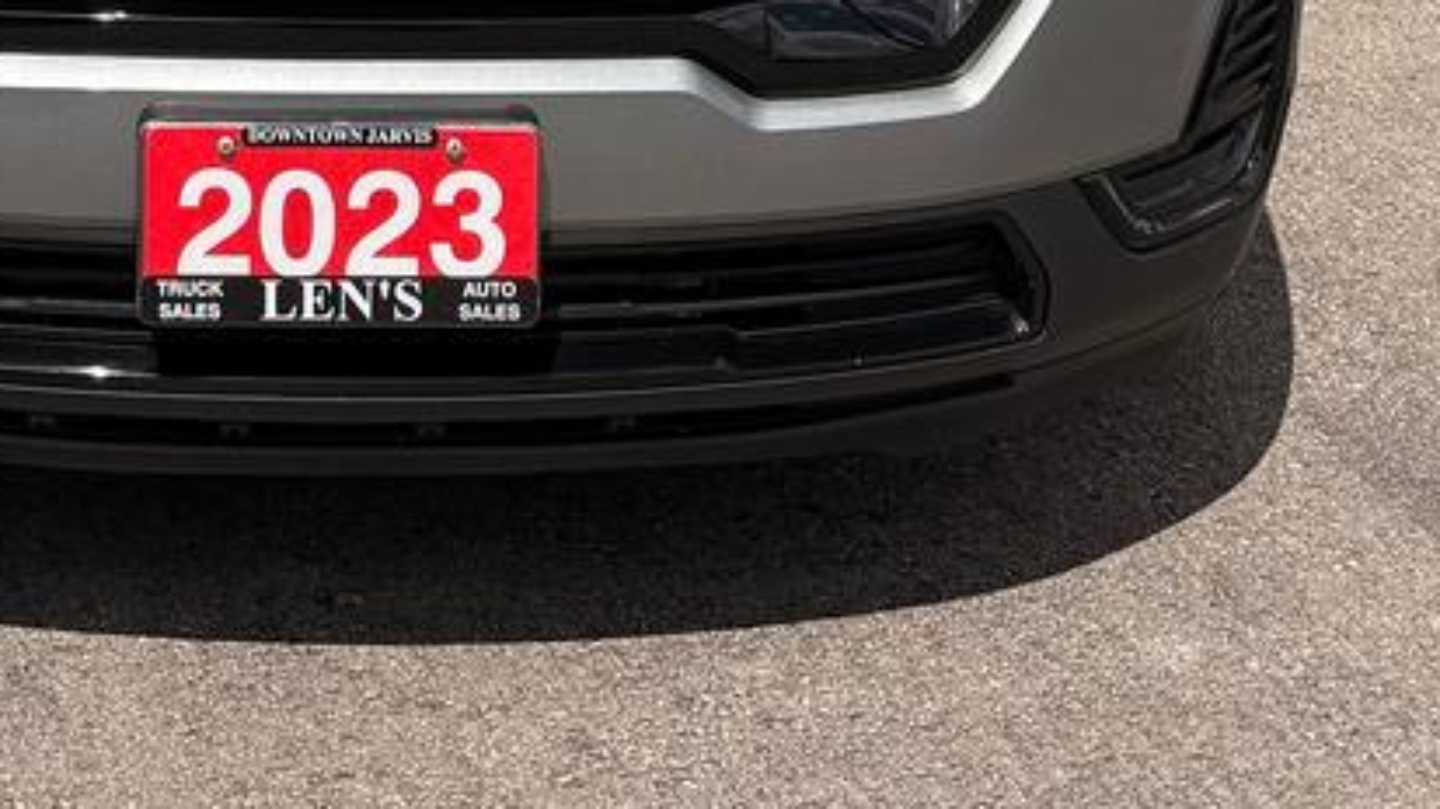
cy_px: -799
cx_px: 282
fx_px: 3092
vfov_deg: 13.0
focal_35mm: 81
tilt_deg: -2.1
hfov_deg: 25.7
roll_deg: +0.8
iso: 80
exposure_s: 1/5714
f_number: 1.78
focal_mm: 6.76
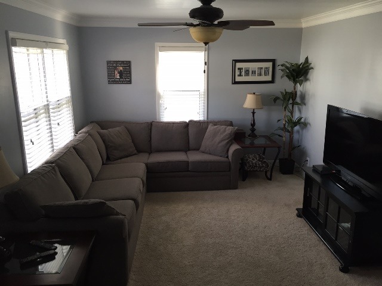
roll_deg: -1.1
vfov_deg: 48.2
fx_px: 320
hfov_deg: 61.7
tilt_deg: -15.0
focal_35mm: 29
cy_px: 143
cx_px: 191
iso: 80
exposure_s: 1/30
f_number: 2.2
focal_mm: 4.15
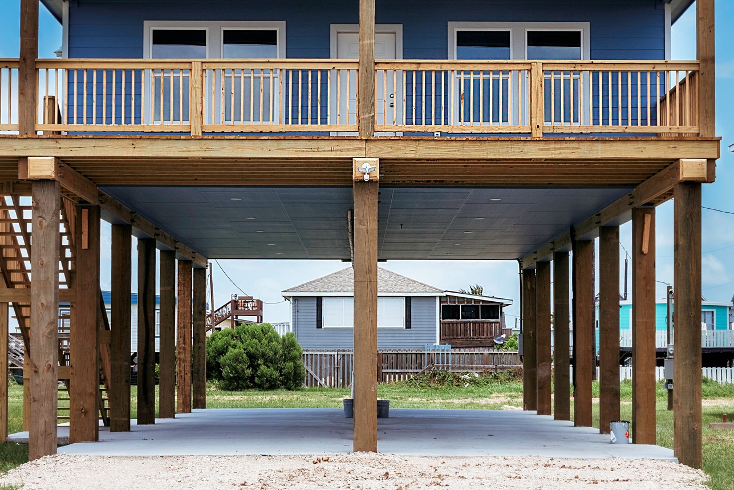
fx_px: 1203
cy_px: 90
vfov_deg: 22.7
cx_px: 392
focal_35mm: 59
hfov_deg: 33.9
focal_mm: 35
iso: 400
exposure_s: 1/200
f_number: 13
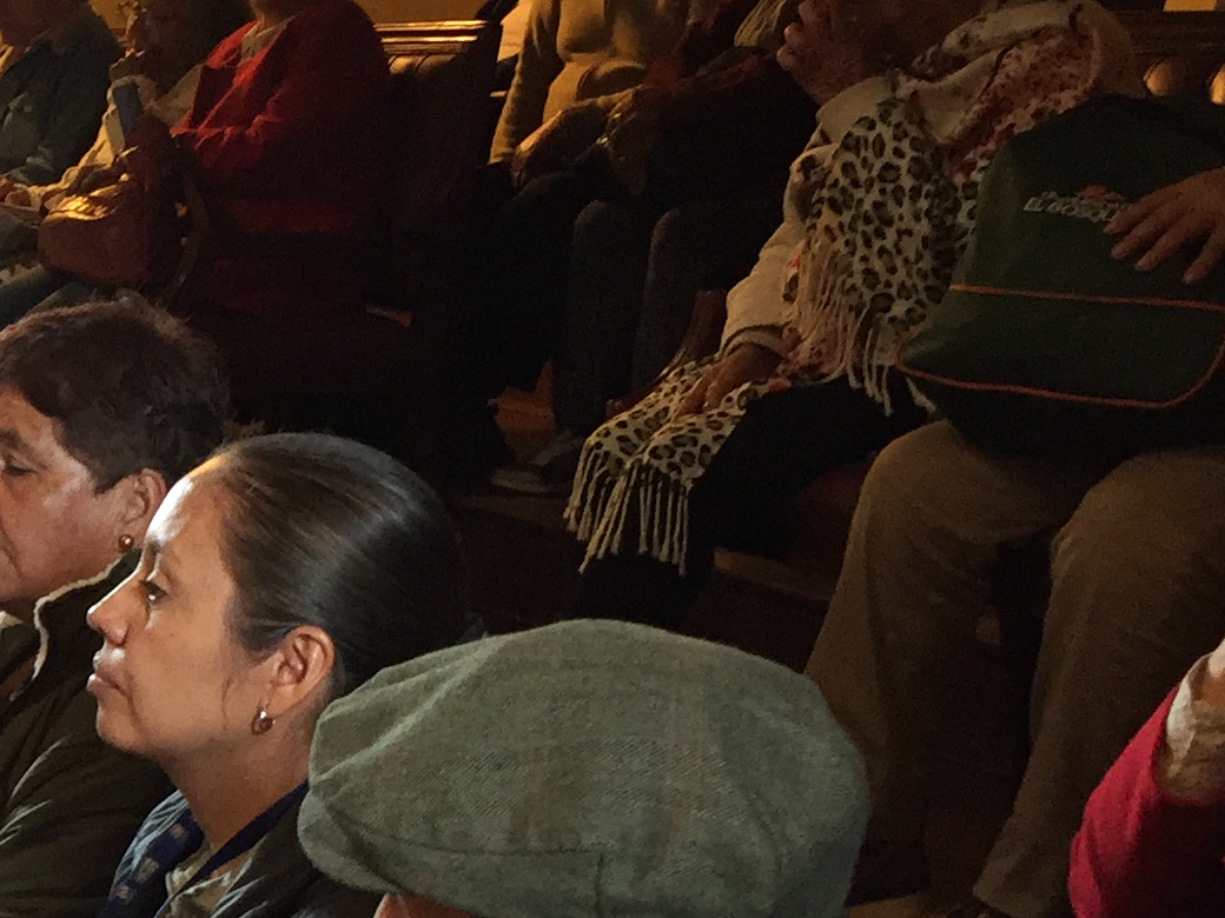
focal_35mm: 91
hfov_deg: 20.0
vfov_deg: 16.2
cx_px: -303
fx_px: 3220
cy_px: 650
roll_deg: -0.6
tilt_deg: -11.1
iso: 200
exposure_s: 1/30
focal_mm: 4.15
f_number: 2.2
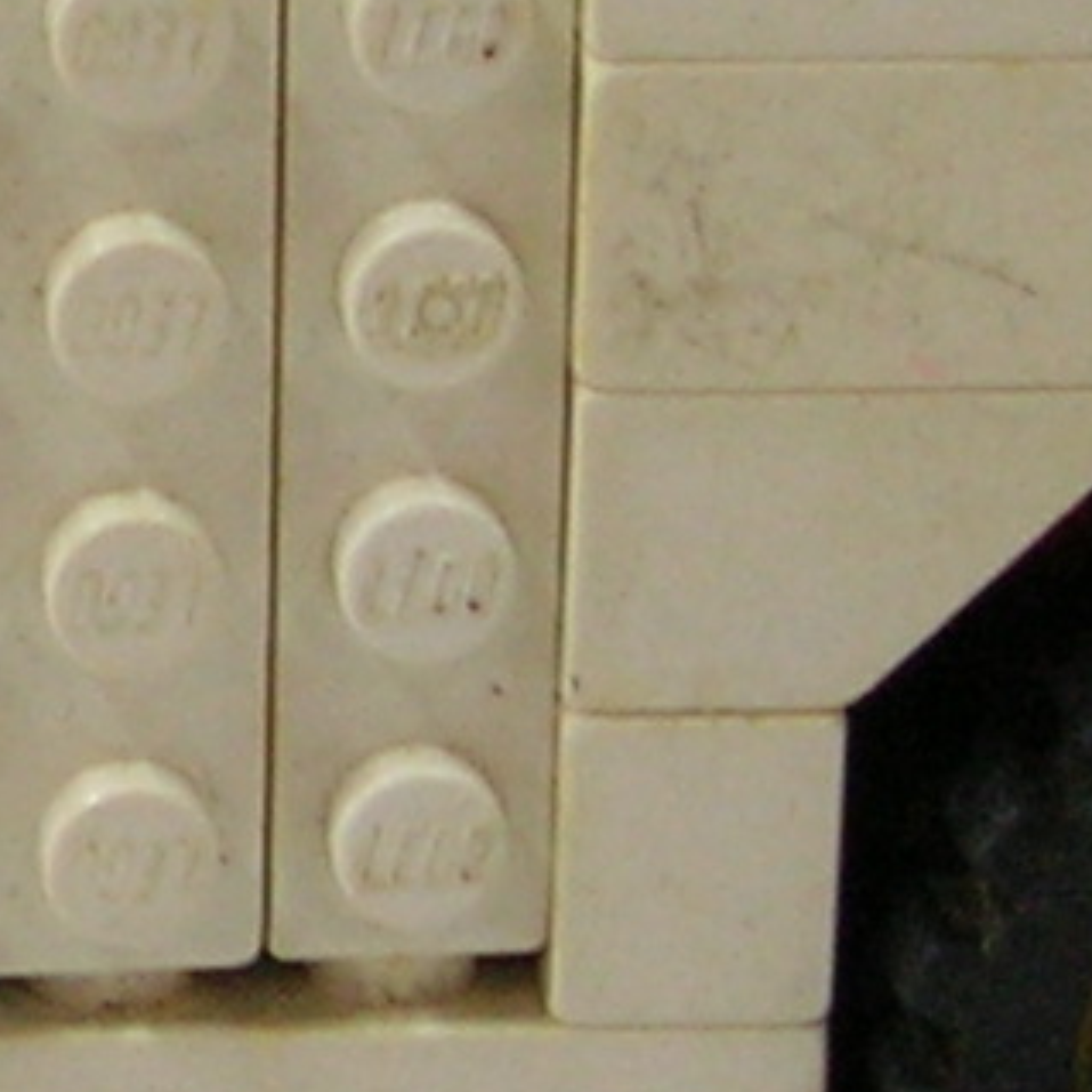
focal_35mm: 291
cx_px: -657
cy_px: 209
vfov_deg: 6.0
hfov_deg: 5.9
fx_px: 10386
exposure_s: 1/5
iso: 100
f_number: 3.2
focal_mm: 7.7
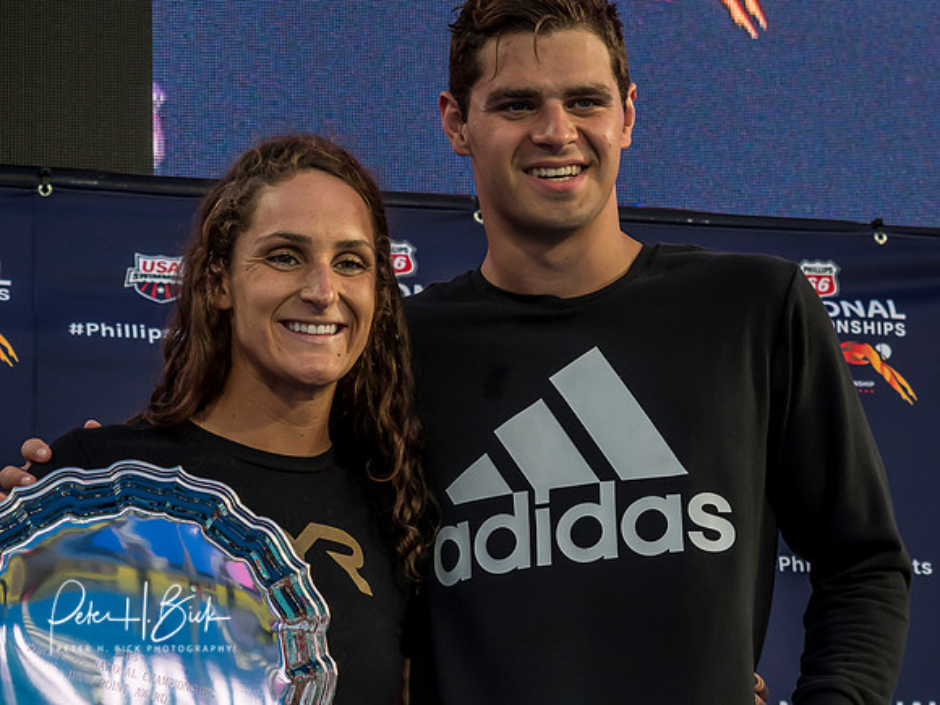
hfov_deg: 17.1
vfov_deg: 12.9
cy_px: 360
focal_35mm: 115
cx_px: 675
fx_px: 3119
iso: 500
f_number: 4
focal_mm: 40
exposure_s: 1/320
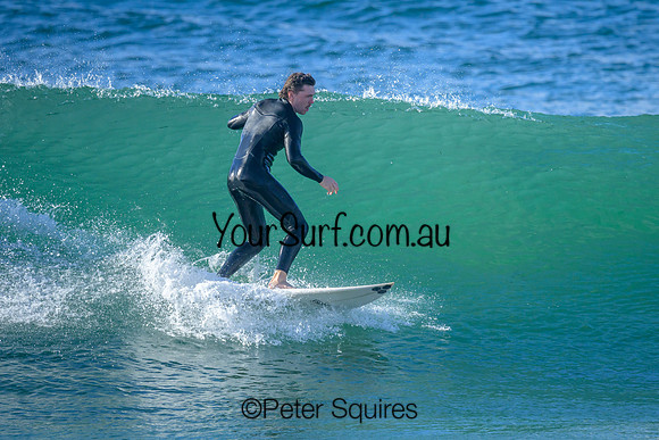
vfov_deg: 1.3
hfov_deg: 1.9
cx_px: 346
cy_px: 177
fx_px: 20137
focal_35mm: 1100
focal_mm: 800
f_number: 6.3
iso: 450
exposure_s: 1/2000
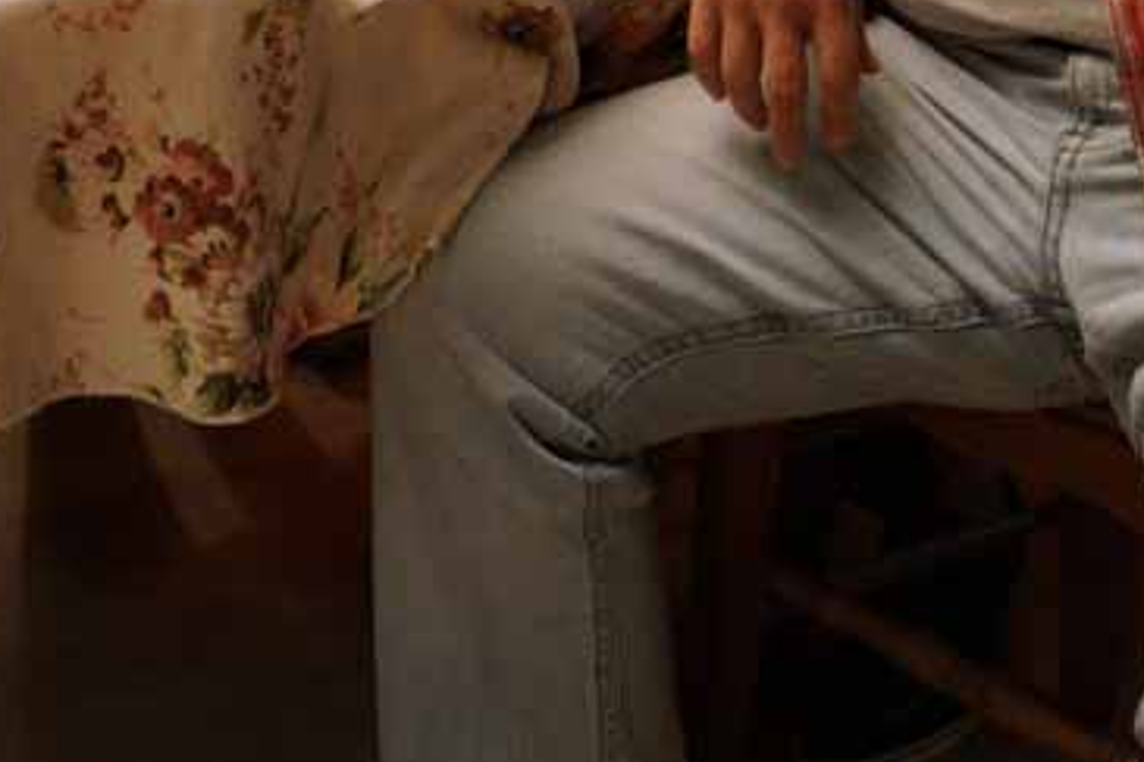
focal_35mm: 92
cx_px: -20
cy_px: -295
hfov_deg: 21.3
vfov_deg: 14.1
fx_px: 2922
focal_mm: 28
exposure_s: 1/160
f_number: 2.8
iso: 4000
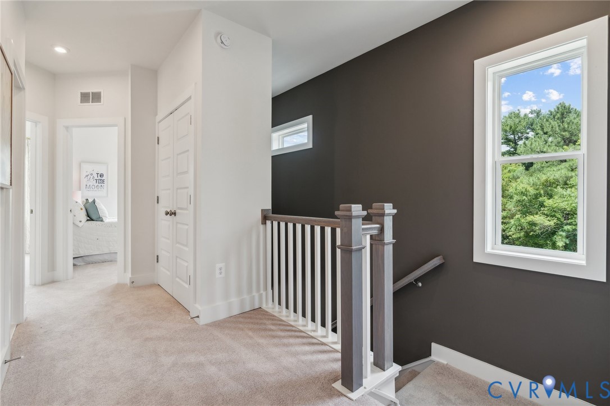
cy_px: 203
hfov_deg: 96.8
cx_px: 305
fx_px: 271
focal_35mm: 16
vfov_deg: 73.7
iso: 200
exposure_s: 1/20
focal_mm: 16
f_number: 7.1
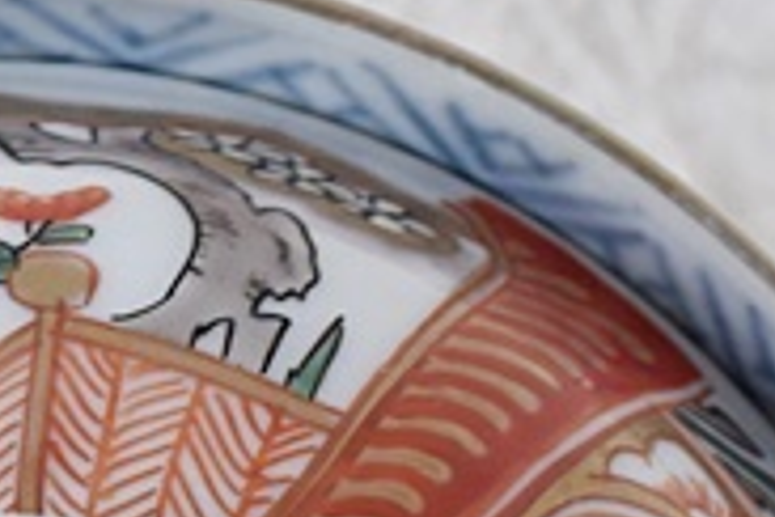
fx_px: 8750
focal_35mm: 406
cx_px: -30
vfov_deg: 3.4
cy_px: 1000
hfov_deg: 5.1
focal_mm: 55
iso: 400
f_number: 5.6
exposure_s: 1/8
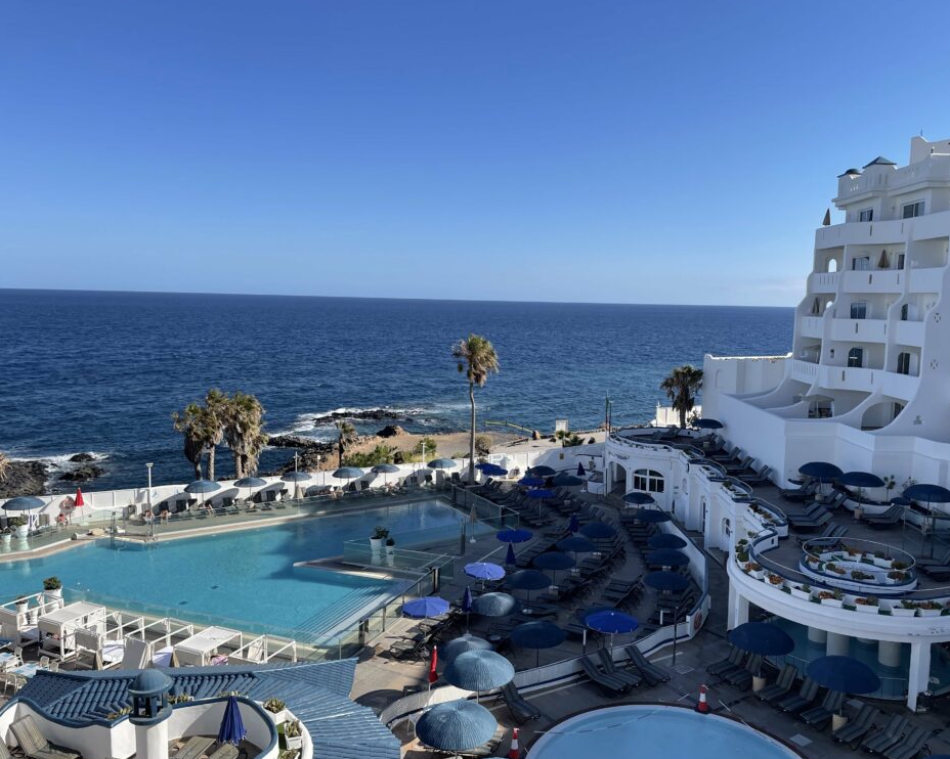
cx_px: 523
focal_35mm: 28
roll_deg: -1.2
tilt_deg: -4.7
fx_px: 787
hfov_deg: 62.1
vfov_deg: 51.5
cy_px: 378
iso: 32
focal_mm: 4.2
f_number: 1.6
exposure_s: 1/2959
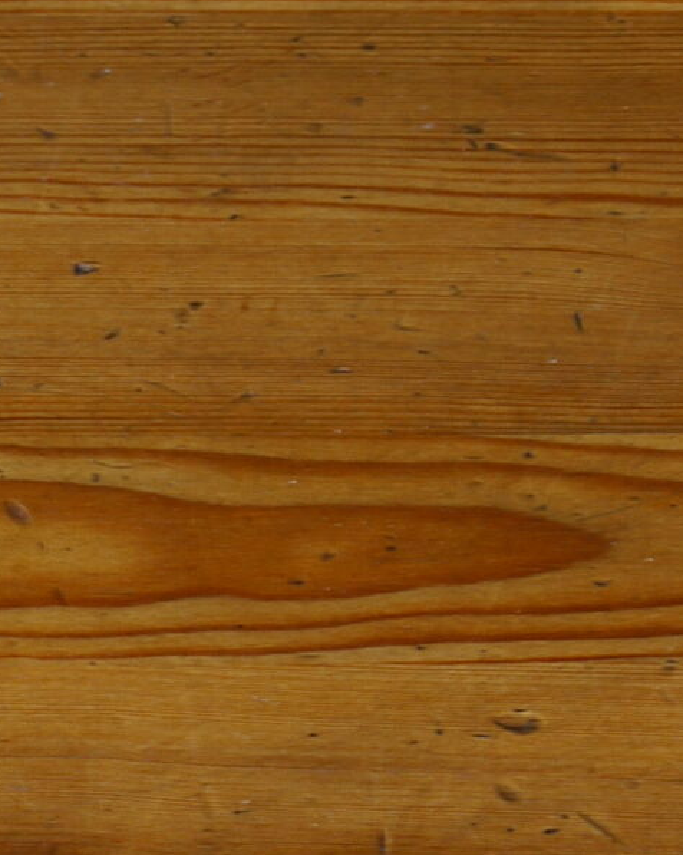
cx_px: 1482
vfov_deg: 8.0
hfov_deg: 6.2
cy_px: 679
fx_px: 6070
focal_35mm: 240
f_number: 5
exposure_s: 1/30
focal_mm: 26
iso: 100
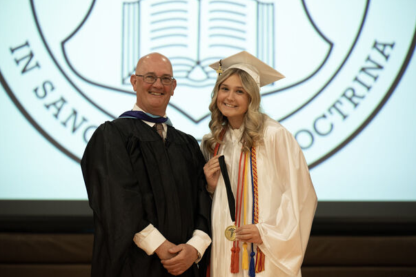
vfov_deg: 6.7
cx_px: 211
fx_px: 2357
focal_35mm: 204
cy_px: 140
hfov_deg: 10.1
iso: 1600
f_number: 4
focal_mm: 200
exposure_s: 1/100
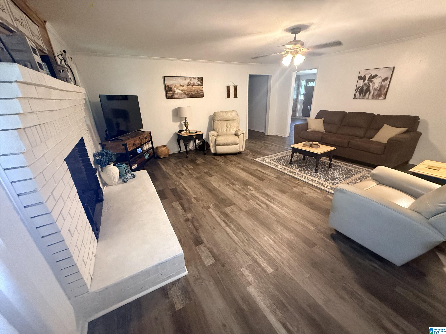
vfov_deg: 85.7
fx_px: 180
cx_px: 223
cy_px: 167
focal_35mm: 14
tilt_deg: -22.2
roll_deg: +2.7
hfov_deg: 102.1
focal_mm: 2.22
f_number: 2.2
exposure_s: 1/40
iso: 1000
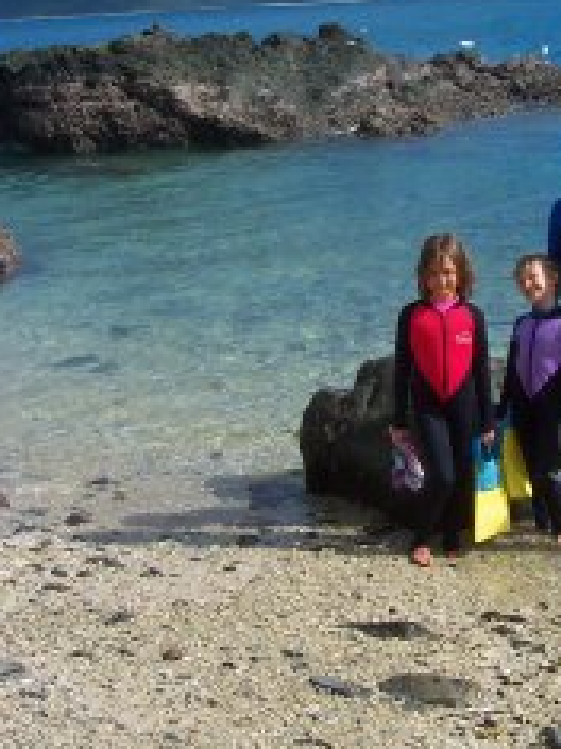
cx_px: 475
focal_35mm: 63
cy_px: 191
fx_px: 1363
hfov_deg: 22.8
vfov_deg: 30.3
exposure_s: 1/350
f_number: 5.6
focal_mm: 5.6
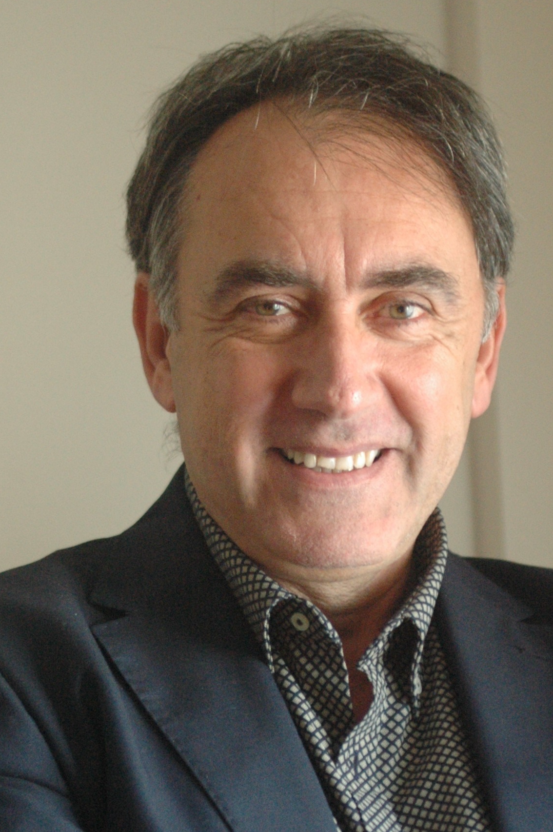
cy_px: 672
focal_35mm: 127
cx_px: 310
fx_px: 2931
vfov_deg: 16.0
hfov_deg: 10.8
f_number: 2.8
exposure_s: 1/30
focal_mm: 48
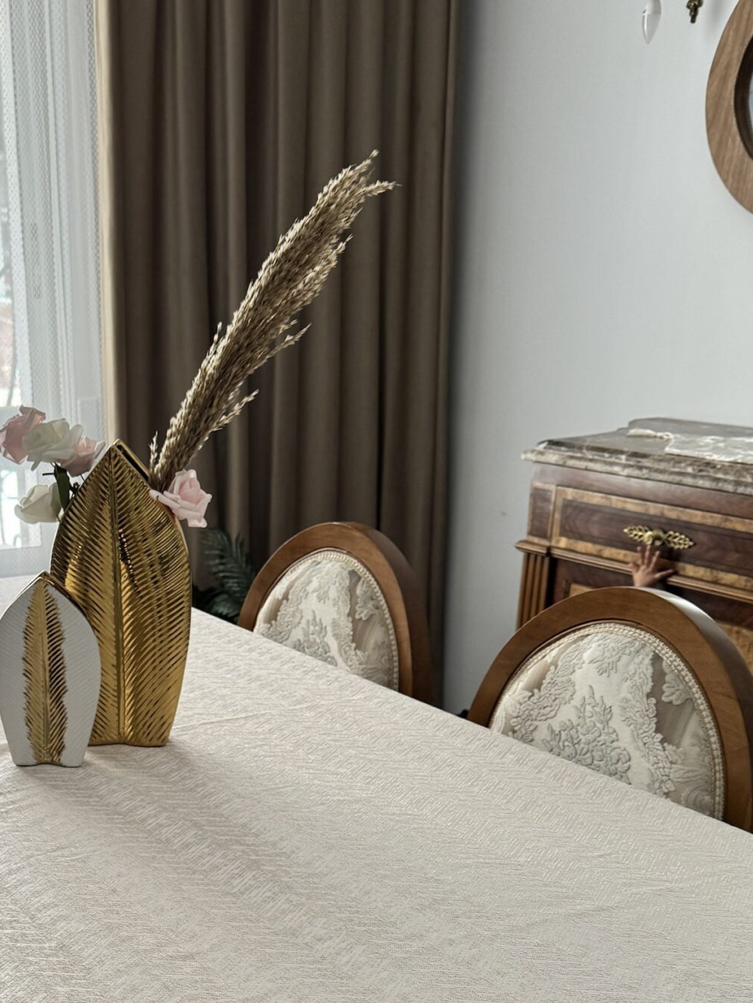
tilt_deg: -24.3
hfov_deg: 30.8
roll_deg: +1.1
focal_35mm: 46
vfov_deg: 38.4
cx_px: 165
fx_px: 1334
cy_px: 900
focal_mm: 6.76
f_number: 1.78
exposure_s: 1/121
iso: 125
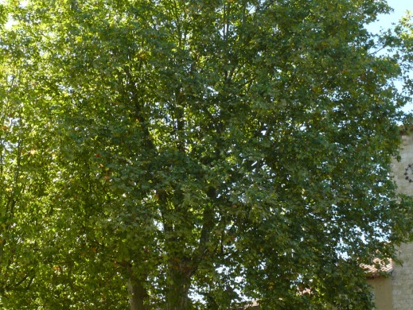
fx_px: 824
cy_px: 234
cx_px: 150
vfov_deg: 21.2
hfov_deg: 28.0
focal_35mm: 69
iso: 100
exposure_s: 1/200
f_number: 4
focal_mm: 7.4
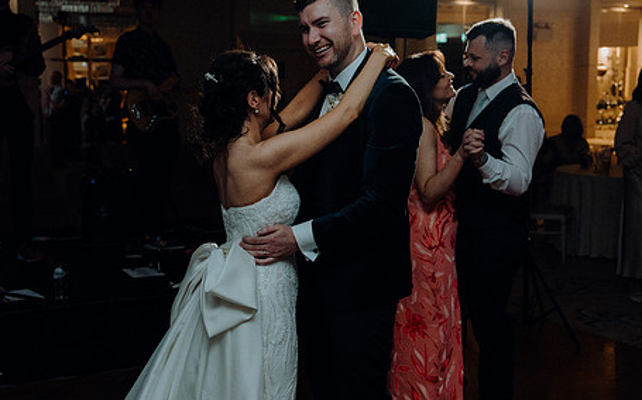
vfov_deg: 24.8
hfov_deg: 38.8
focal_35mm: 52
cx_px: 288
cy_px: 196
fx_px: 909
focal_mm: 40
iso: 2500
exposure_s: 1/160
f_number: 3.5
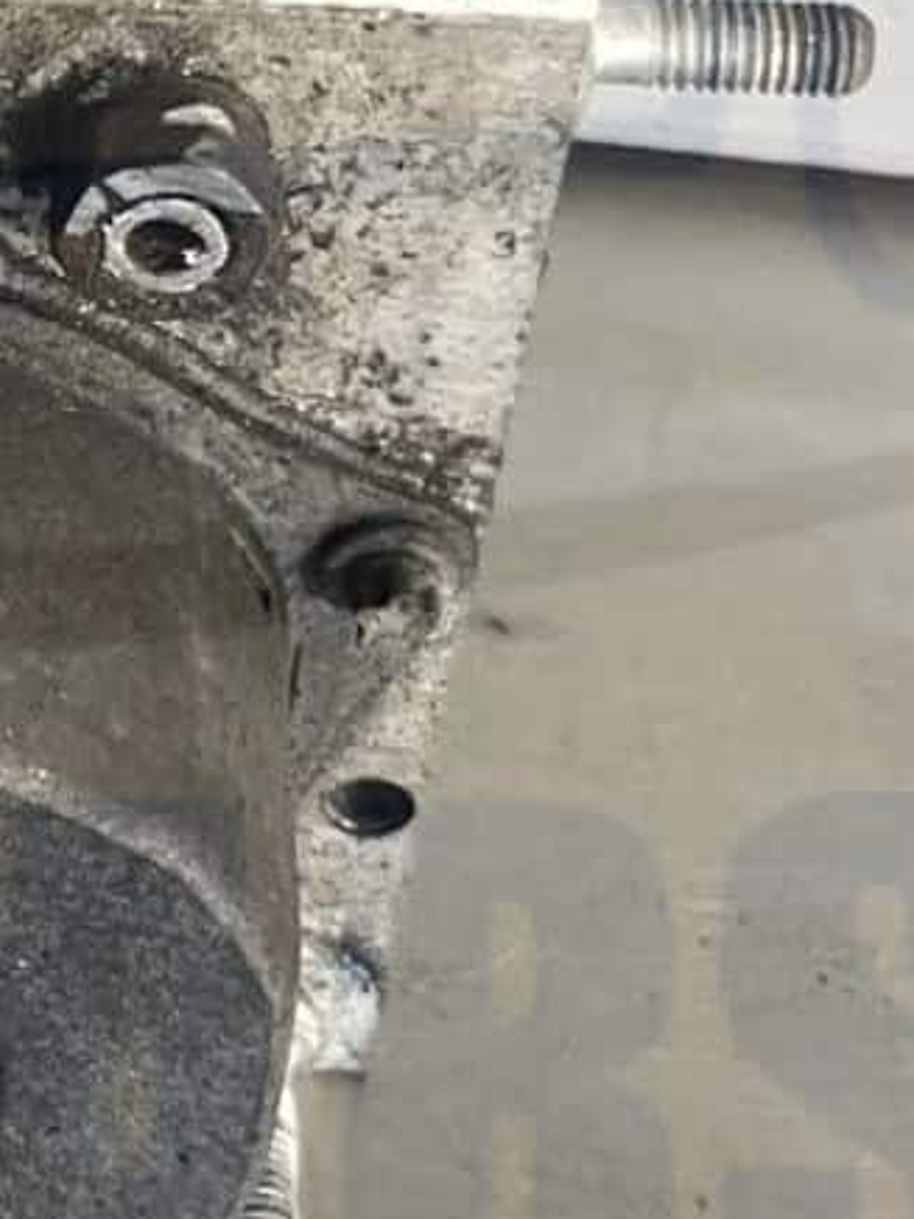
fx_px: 4295
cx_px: -492
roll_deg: +0.4
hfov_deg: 11.6
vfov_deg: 16.1
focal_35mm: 122
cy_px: 456
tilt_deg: -43.5
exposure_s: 1/50
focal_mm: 5.1
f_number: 1.6
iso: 200
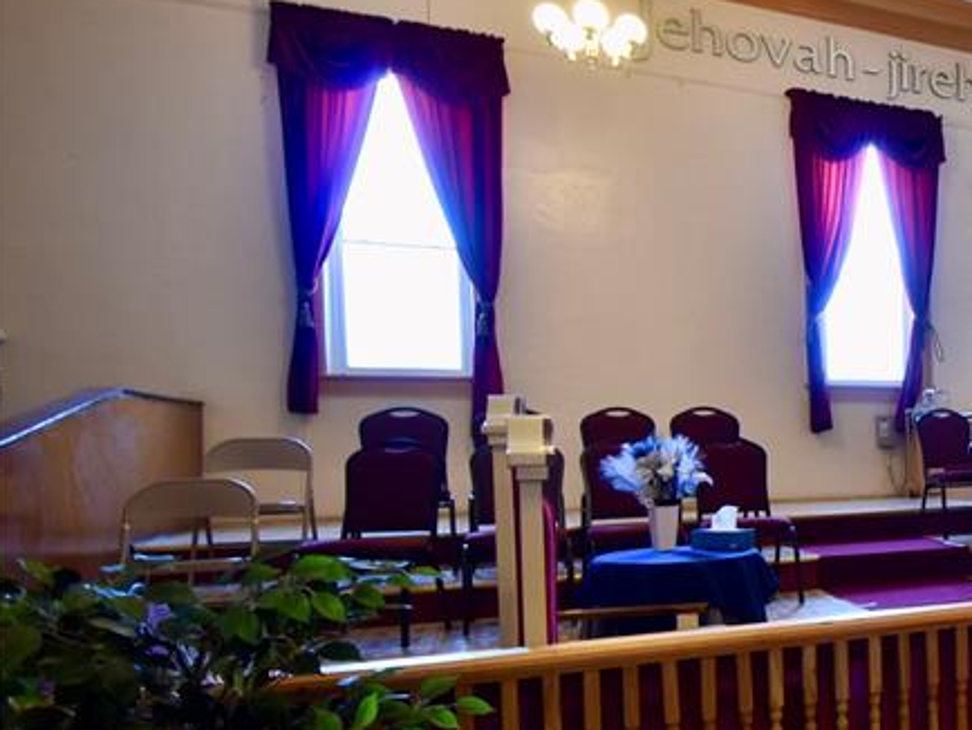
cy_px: 466
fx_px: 955
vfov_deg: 41.5
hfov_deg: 40.1
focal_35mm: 34
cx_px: 1138
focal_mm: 10
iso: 320
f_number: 4.5
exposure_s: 1/15
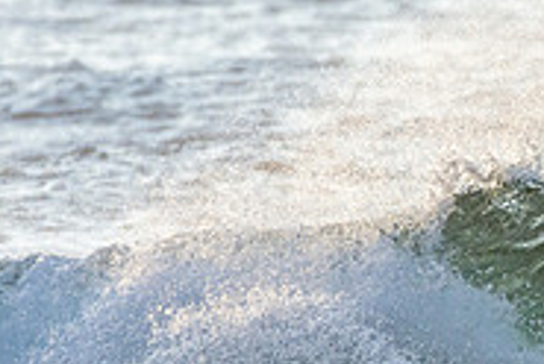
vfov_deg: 0.6
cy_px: 465
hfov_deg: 0.9
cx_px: 817
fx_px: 34145
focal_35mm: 2256
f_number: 5.6
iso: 560
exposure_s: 1/1250
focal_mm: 480
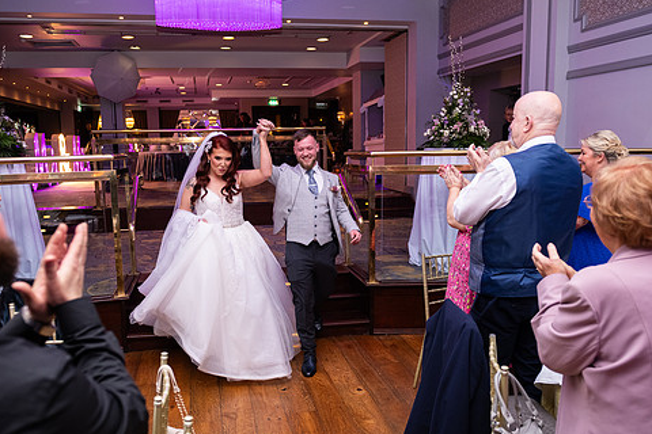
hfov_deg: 63.6
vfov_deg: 44.9
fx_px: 525
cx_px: 308
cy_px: 238
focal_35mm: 29
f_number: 3.5
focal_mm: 24
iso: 800
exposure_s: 1/160
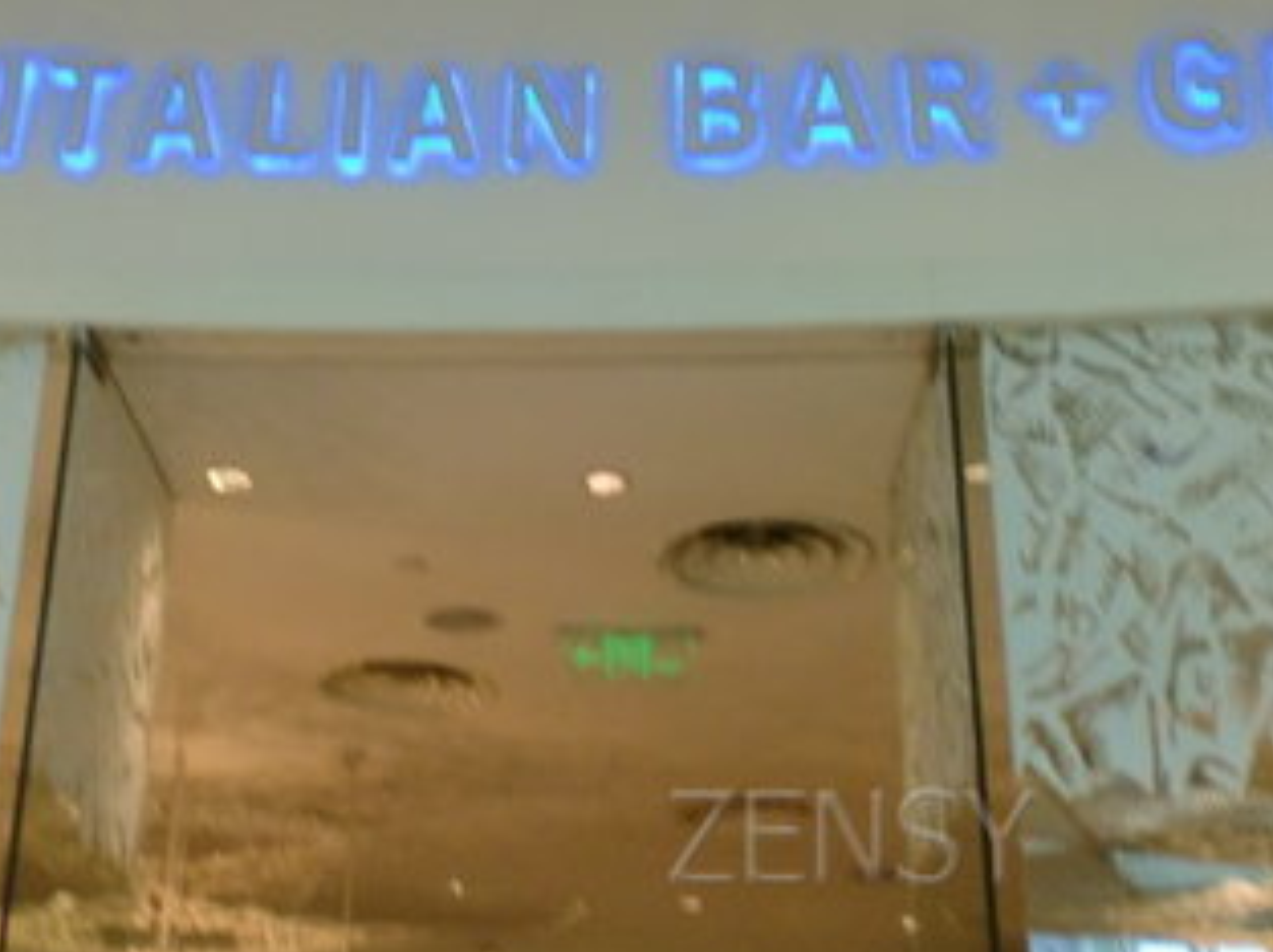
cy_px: 401
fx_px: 2057
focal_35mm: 56
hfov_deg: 34.3
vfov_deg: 26.0
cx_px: 553
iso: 250
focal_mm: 6.3
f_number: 3.1
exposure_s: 1/60
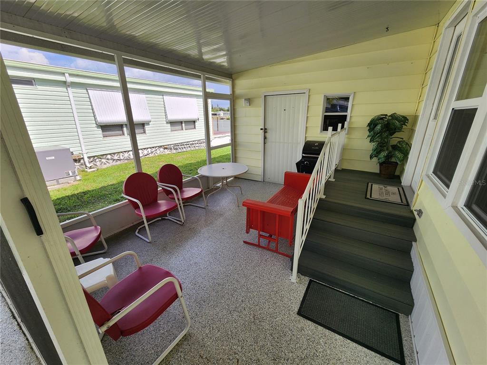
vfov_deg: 89.9
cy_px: 182
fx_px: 183
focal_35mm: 13
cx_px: 244
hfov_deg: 106.2
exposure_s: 1/599
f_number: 2.2
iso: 50
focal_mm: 2.2
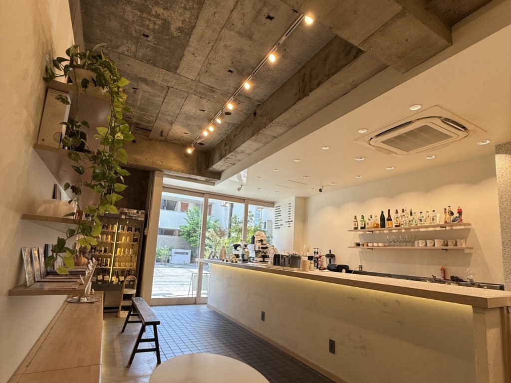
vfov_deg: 85.7
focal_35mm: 14
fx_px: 207
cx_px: 256
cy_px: 192
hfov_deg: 102.1
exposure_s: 1/144
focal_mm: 2.22
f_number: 2.2
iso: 64
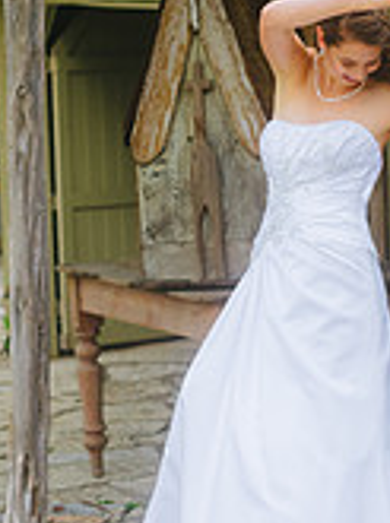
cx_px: 412
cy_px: 98
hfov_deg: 8.0
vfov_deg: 10.7
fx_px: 2775
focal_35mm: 184
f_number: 2.8
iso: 200
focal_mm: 70
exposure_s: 1/800
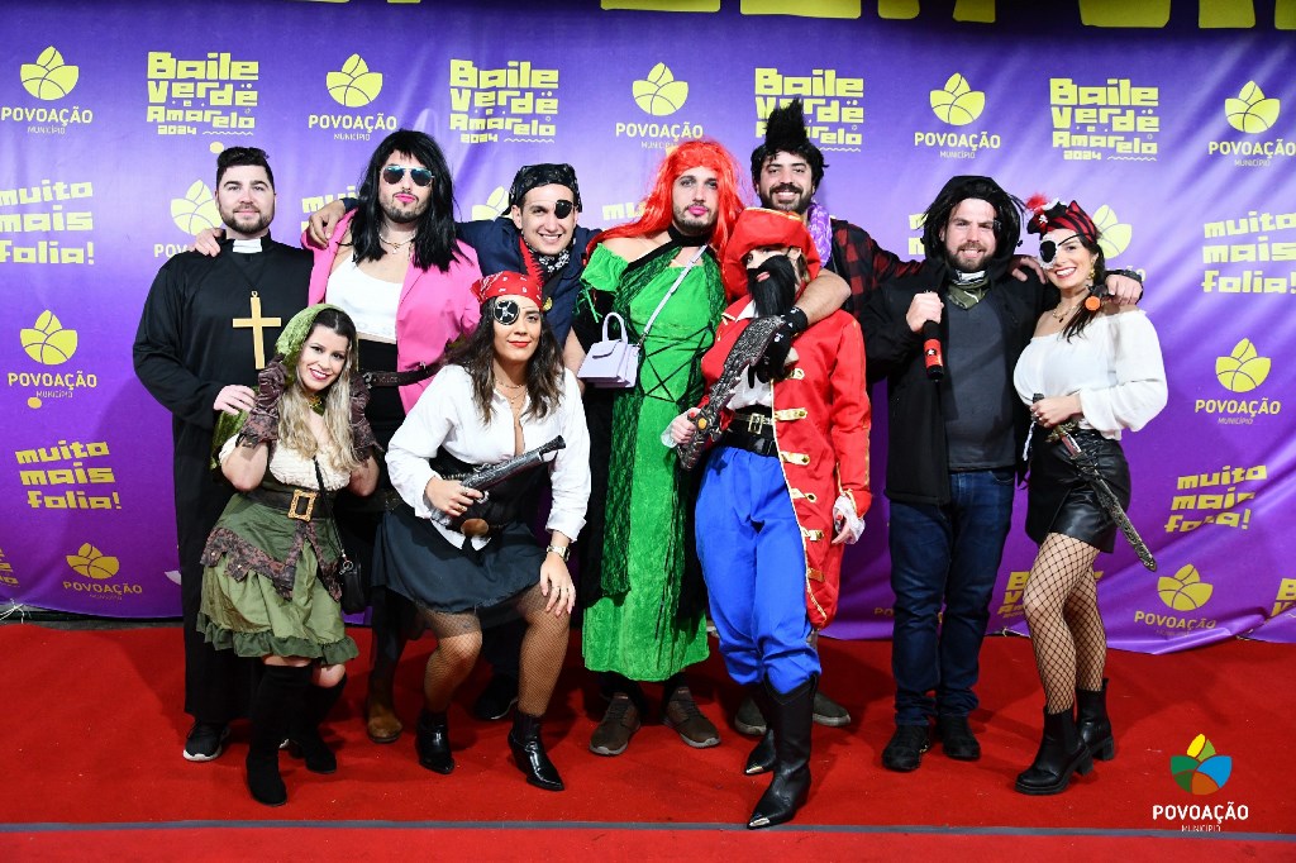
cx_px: 648
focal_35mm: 37
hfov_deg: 51.9
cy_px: 432
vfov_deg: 35.9
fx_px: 1331
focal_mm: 25
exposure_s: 1/125
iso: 2000
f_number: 4
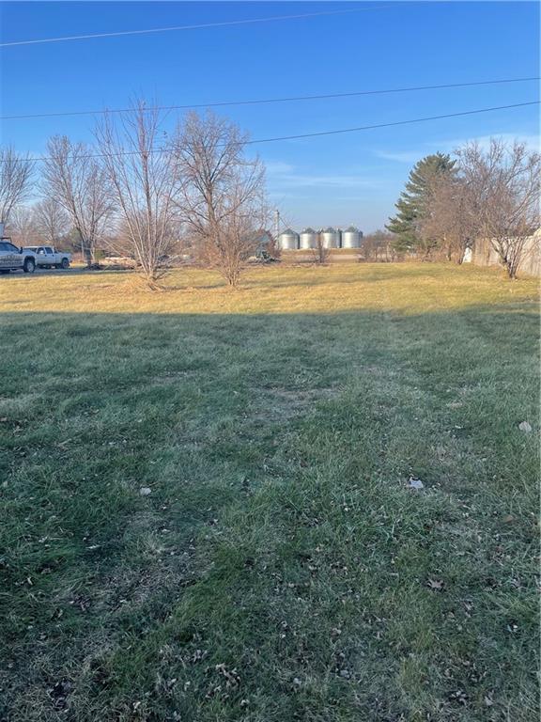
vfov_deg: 67.3
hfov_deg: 53.1
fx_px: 542
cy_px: 361
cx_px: 270
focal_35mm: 26
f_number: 1.6
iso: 32
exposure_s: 1/1511
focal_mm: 4.2
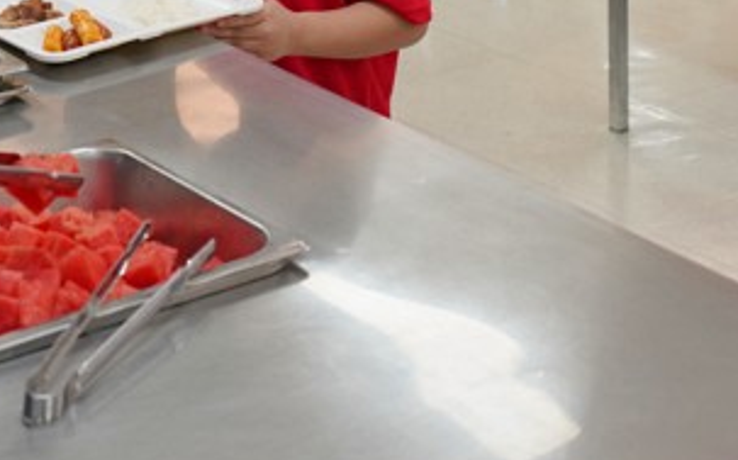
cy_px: -217
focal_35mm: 103
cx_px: 278
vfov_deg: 12.1
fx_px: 2070
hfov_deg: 20.2
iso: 1000
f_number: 4
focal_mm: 34
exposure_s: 1/160
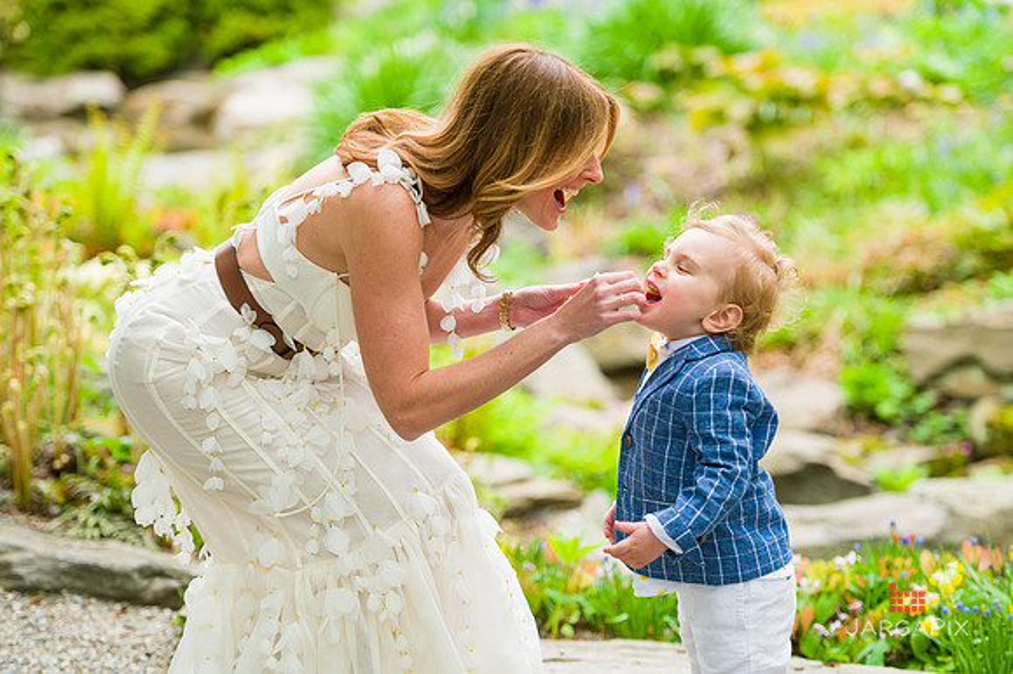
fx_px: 3262
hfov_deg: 17.7
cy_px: 337
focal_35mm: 116
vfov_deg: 11.8
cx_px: 506
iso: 200
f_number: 3.2
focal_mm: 116
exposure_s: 1/320
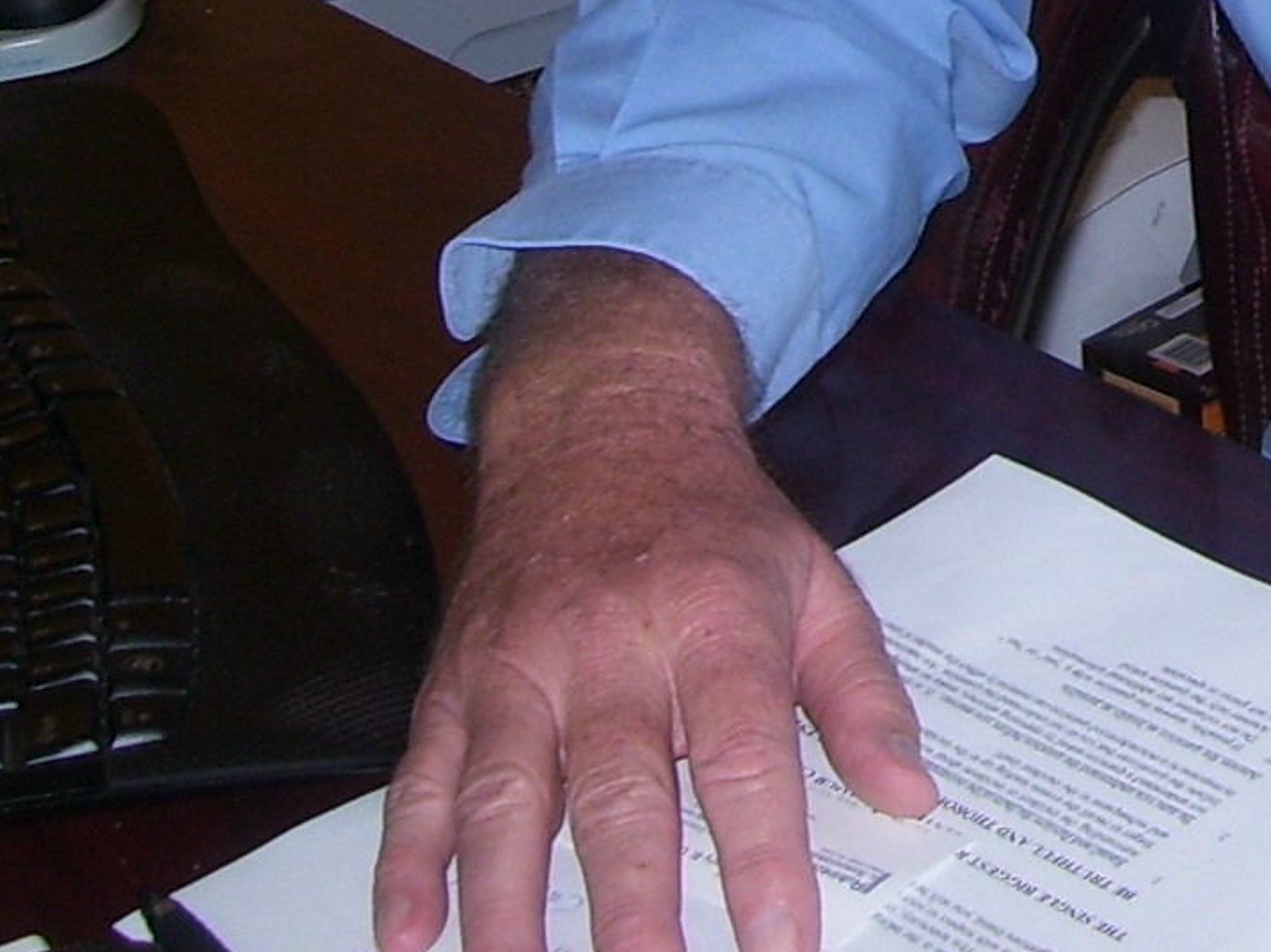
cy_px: -456
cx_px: 1513
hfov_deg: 16.3
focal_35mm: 116
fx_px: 4258
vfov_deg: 12.2
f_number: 2.7
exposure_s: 1/60
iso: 80
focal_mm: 6
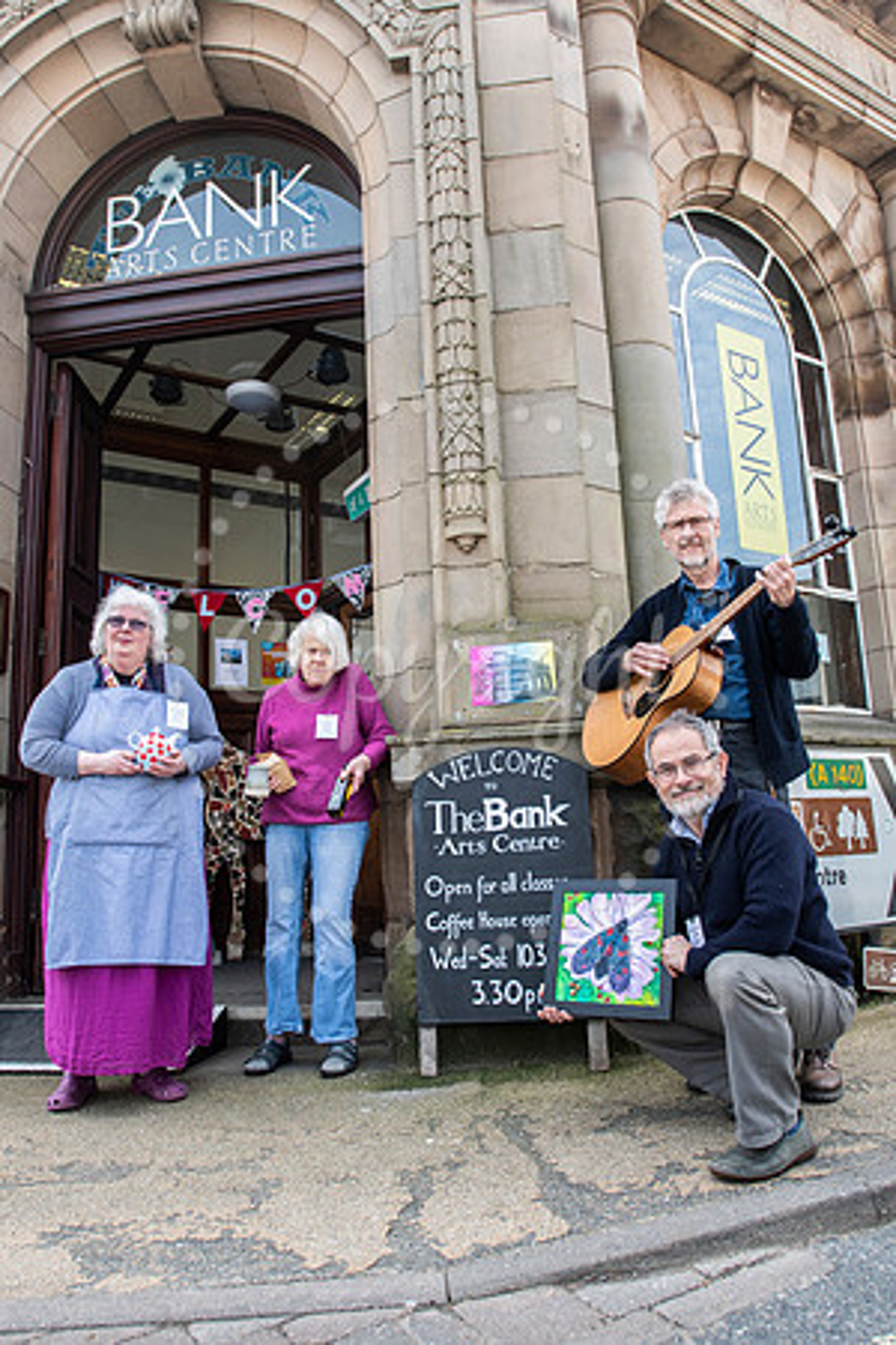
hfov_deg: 50.4
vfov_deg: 70.4
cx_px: 448
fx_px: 952
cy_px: 672
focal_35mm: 26
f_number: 5.6
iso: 200
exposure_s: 1/250
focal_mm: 17
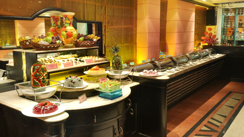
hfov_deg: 56.6
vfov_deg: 33.7
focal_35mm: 35
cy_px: 57
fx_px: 226
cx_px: 123
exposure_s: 1/2
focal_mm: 22
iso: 400
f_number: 10
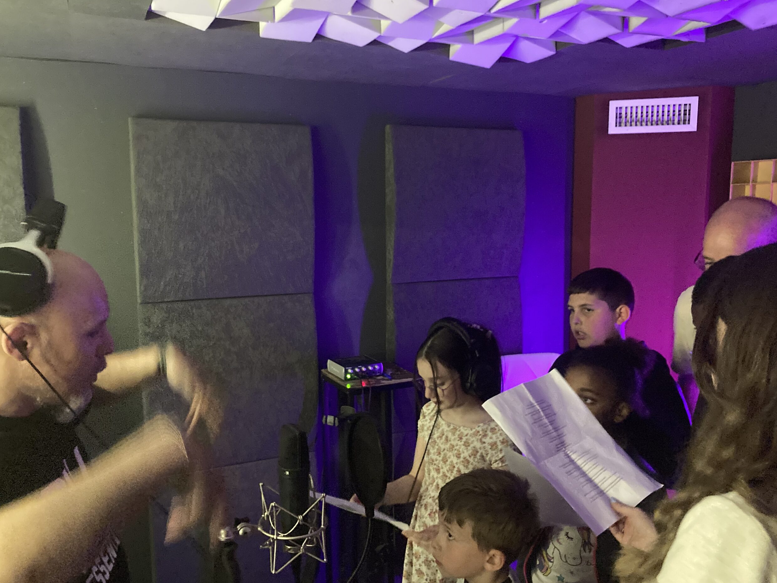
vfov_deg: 48.2
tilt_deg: -9.7
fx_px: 651
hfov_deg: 61.6
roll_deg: +0.1
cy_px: 291
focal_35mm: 29
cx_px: 402
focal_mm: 3.99
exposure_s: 1/17
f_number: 1.8
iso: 1250
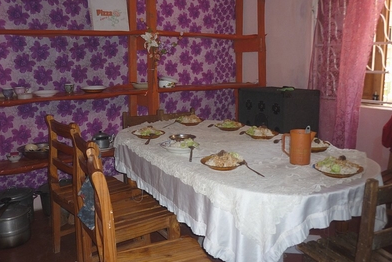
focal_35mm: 35
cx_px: 199
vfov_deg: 37.9
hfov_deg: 54.4
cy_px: 126
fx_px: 381
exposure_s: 1/60
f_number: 2.8
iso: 100
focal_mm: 5.5
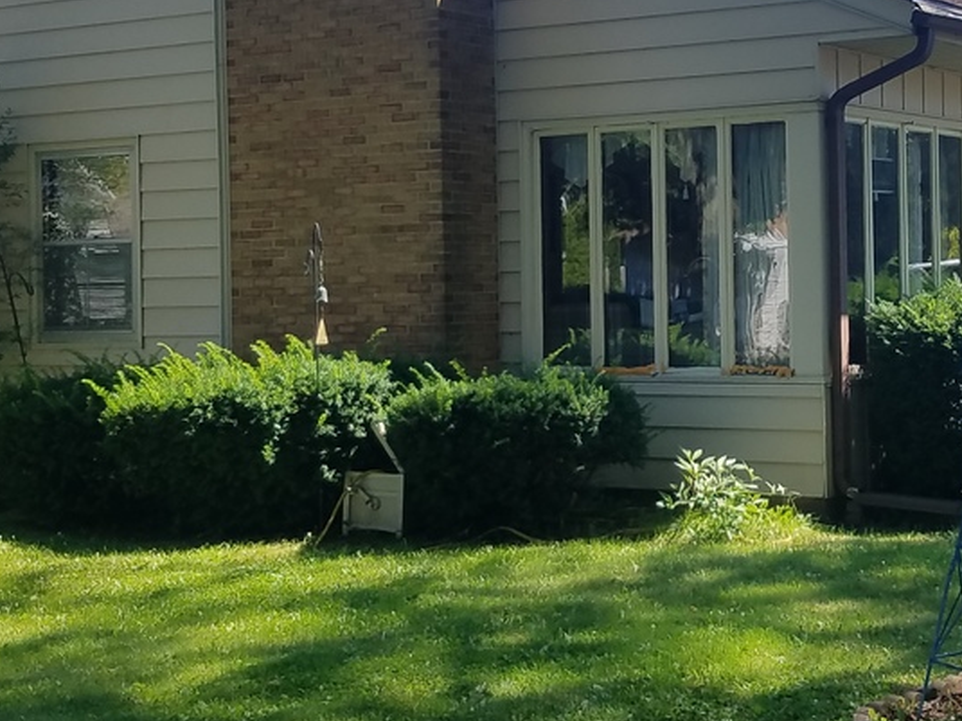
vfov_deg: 20.9
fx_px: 1945
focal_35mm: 70
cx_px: 753
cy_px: 200
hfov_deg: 27.3
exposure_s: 1/1404
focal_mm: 4.2
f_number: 1.7
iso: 50
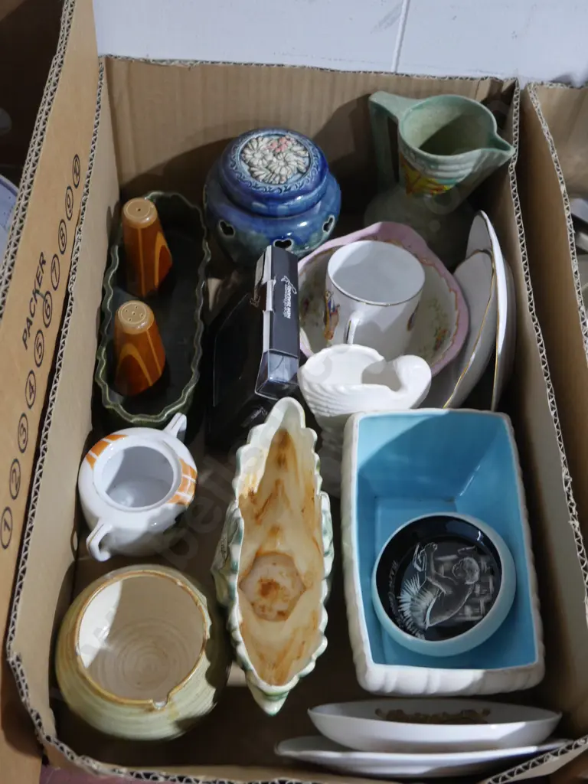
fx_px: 951
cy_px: 392
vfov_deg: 44.8
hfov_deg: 34.3
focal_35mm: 42
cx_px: 294
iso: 2000
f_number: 4.6
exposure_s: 1/60
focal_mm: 21
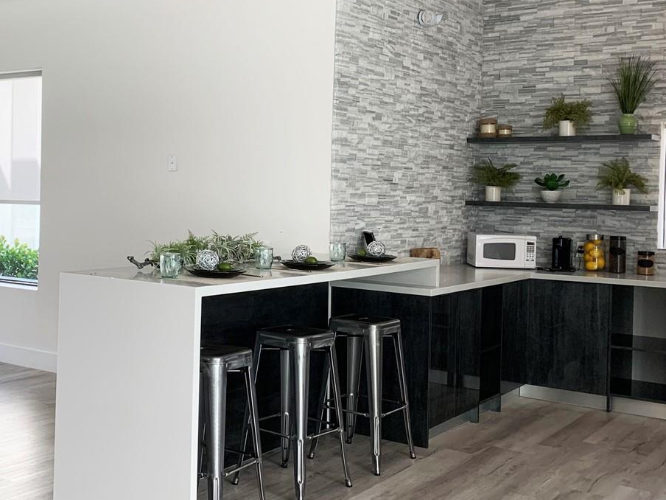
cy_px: 198
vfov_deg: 31.4
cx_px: 189
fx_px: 885
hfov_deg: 40.4
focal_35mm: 46
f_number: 1.8
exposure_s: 1/120
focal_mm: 4.25
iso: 80
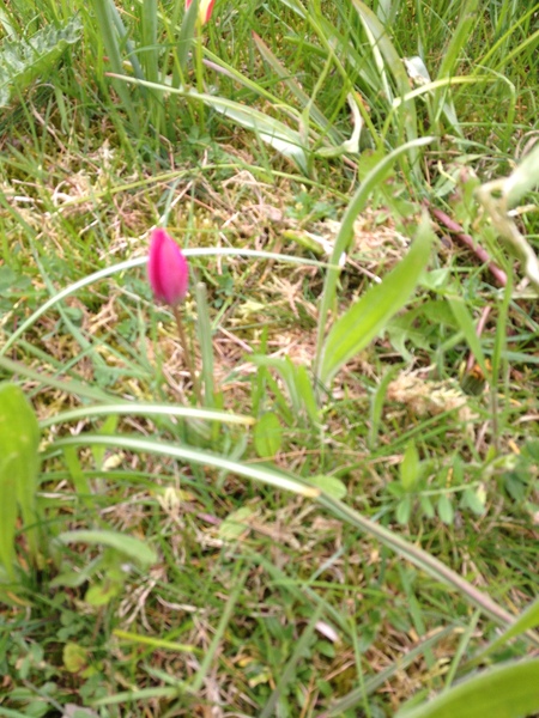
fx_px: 727
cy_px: 359
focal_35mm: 35
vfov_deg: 52.6
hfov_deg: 40.7
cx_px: 270
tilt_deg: -54.1
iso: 50
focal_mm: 4.28
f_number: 2.4
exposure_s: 1/146
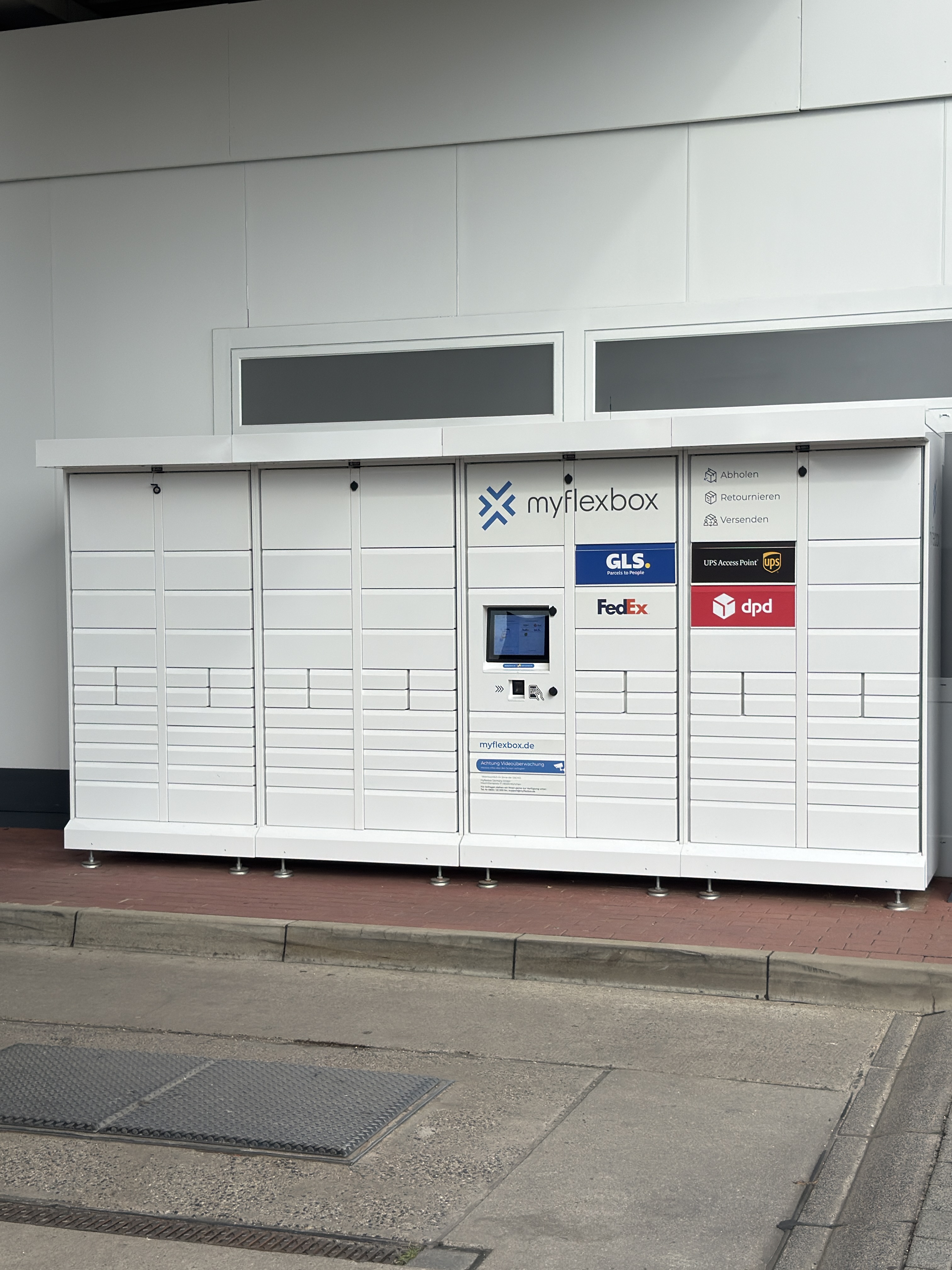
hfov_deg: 30.3
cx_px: 476
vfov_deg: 39.7
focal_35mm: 48
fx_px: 1760
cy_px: 635
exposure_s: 1/2778
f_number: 1.78
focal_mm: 6.76
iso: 64
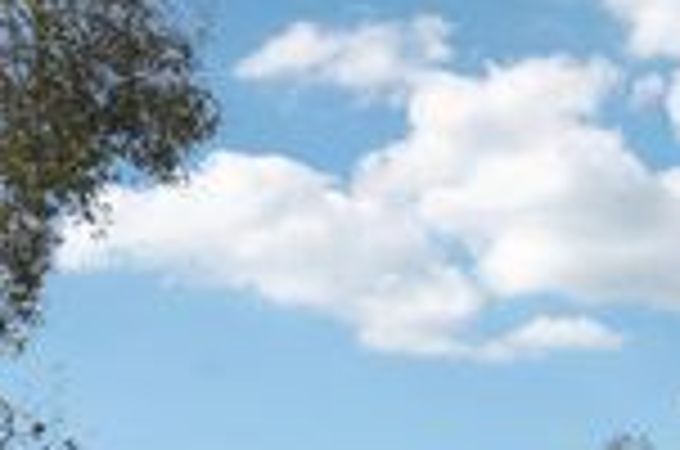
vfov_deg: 16.4
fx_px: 1376
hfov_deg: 22.6
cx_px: 1027
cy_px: 736
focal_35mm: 73
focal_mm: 22
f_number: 8
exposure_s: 1/1600
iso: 400
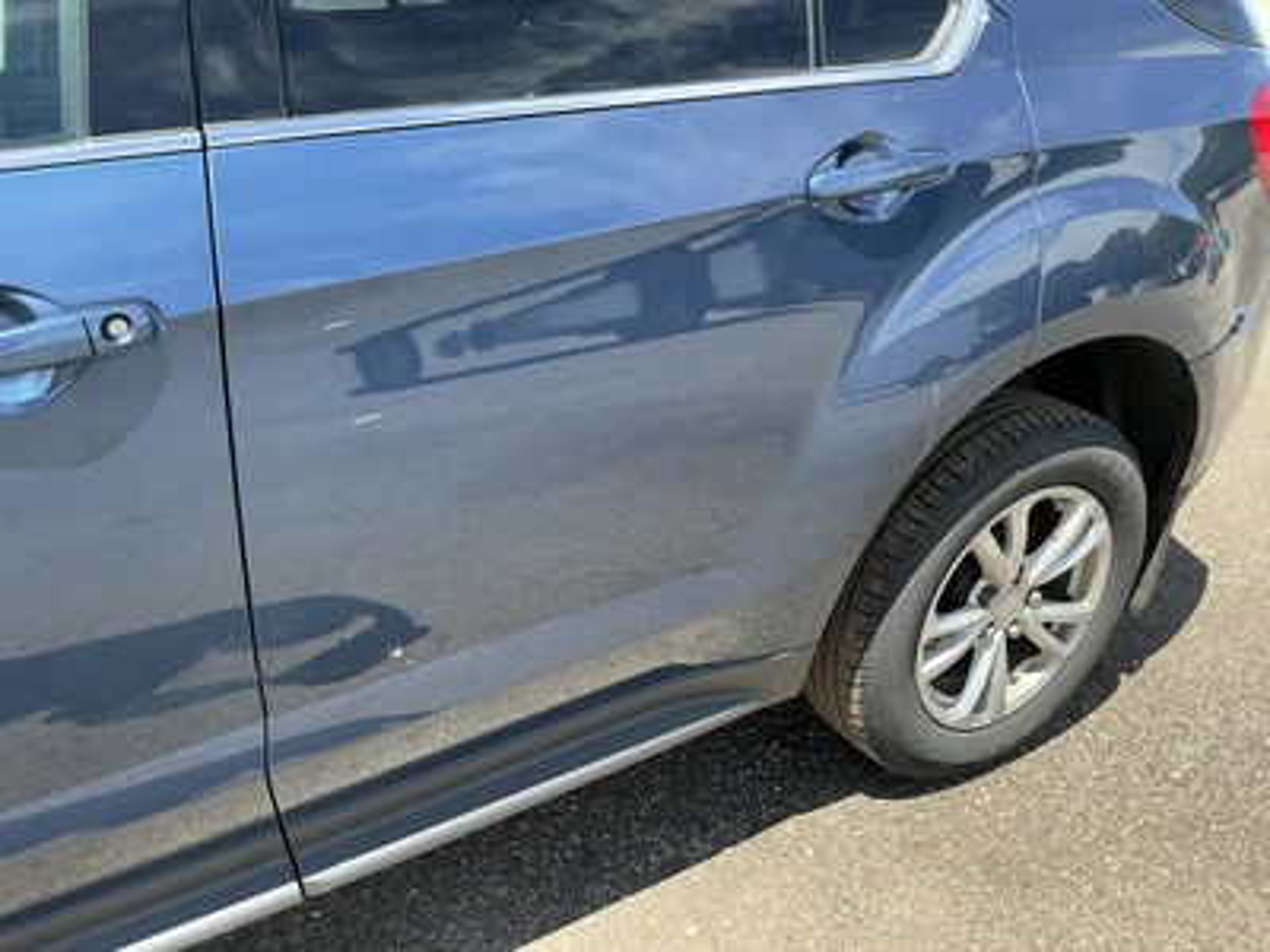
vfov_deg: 49.7
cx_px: 635
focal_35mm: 28
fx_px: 1027
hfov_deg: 63.4
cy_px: 476
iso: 25
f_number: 1.8
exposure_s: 1/461
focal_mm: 3
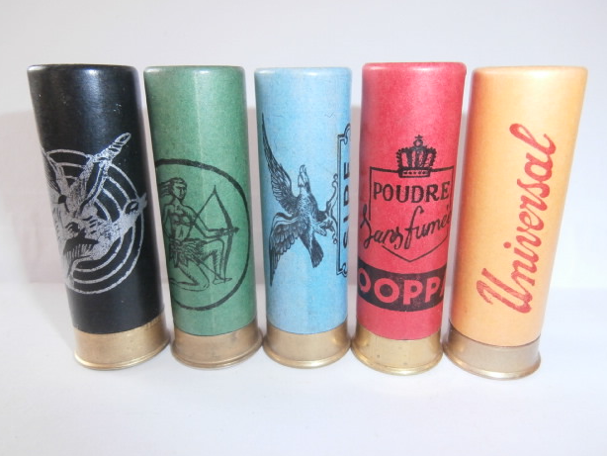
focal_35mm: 25
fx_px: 439
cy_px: 221
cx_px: 311
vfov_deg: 54.9
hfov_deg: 69.4
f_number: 3
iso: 200
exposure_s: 1/160
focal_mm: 4.2
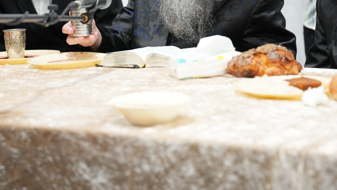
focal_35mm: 111
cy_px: 7
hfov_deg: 19.3
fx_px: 992
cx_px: 169
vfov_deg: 10.8
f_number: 3.5
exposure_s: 1/125
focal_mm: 70
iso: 500
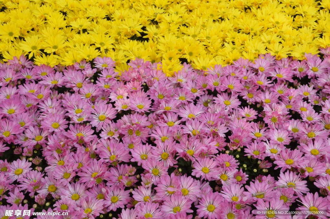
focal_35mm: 45
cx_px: 165
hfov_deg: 43.6
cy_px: 110
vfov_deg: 29.8
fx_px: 412
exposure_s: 1/250
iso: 2000
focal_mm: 30
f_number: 18
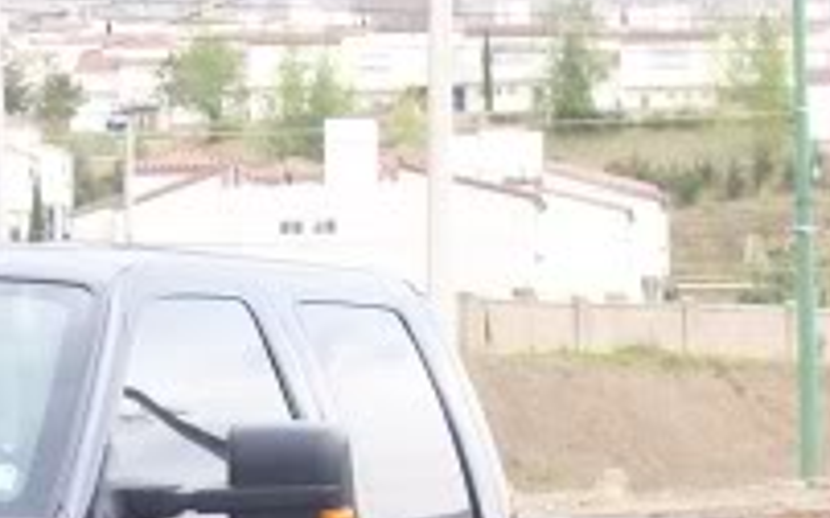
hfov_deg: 11.0
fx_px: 4250
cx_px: -88
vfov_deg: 6.9
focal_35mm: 188
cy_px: 771
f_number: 3.4
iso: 200
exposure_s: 1/68
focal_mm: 9.4
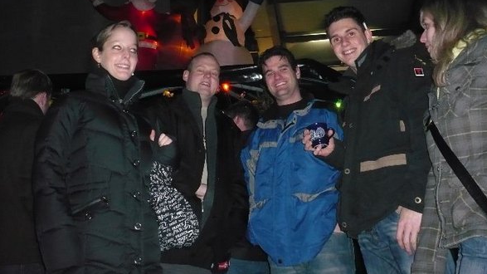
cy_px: 97
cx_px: 247
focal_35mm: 39
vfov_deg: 30.2
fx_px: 504
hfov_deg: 51.6
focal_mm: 5.8
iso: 400
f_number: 2.8
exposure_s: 1/30
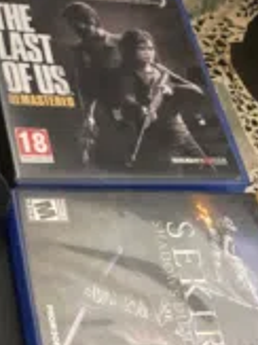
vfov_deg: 28.9
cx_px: -40
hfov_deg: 21.5
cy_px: 322
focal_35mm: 64
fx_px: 637
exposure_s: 1/30
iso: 800
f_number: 1.8
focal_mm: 4.25
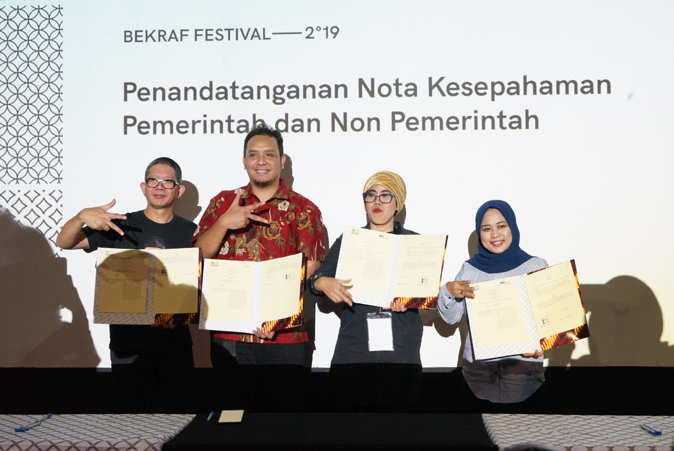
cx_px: 337
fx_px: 843
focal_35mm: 45
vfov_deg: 29.9
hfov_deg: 43.6
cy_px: 226
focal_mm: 45
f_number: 10
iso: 5000
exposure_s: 1/80
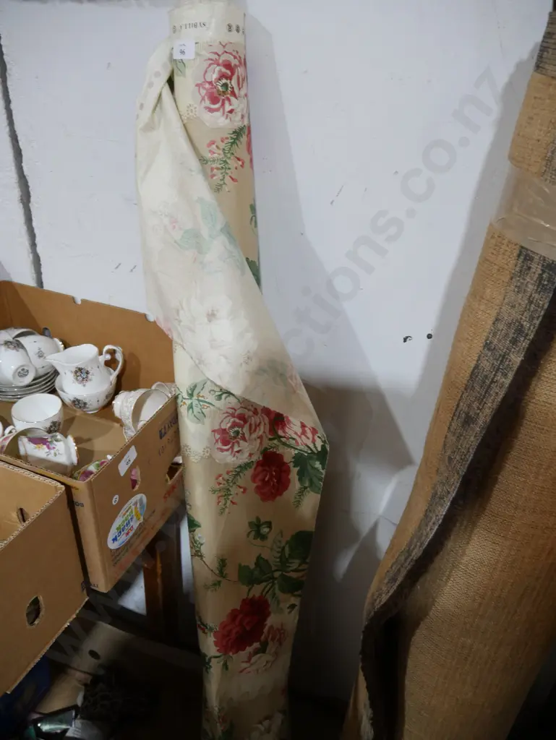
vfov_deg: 63.4
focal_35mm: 28
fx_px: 599
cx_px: 278
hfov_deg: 49.8
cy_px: 370
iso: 1000
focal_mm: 14
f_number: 4
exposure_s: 1/60
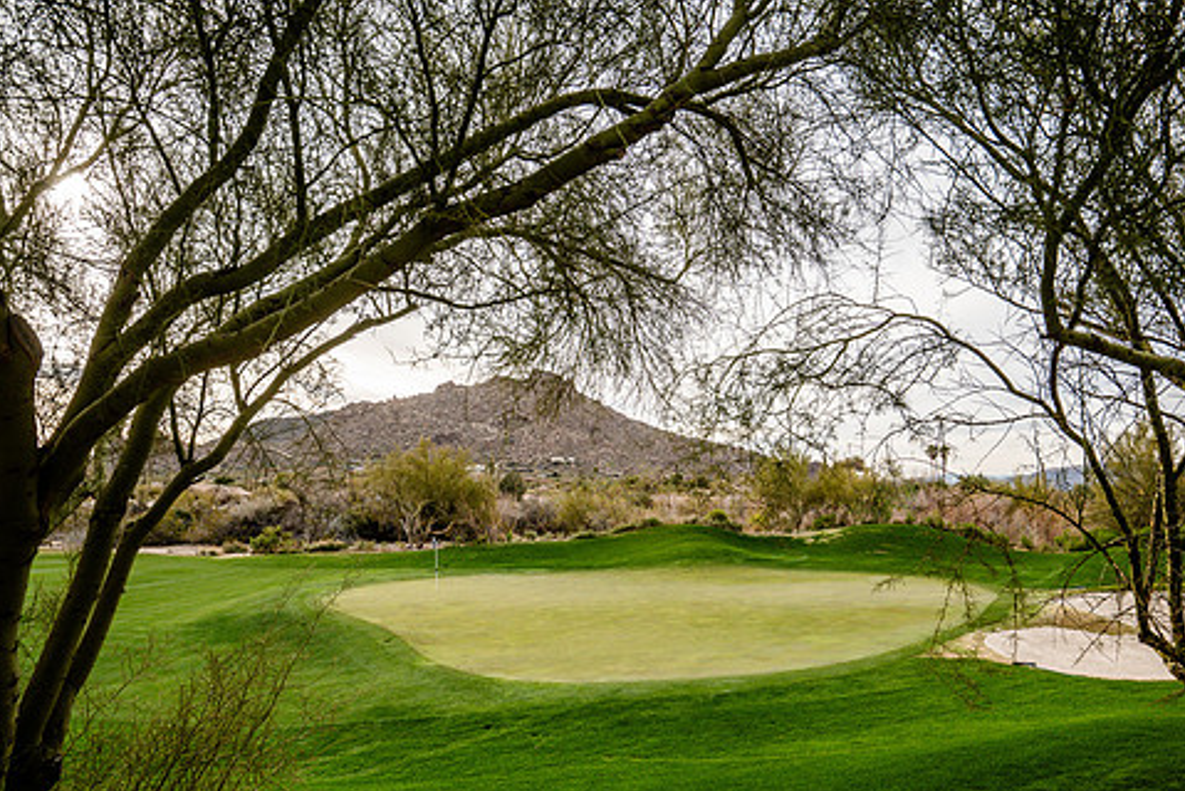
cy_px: 466
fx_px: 758
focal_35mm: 23
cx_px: 638
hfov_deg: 75.9
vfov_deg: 54.9
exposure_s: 1/320
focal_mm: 19
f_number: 9
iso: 500
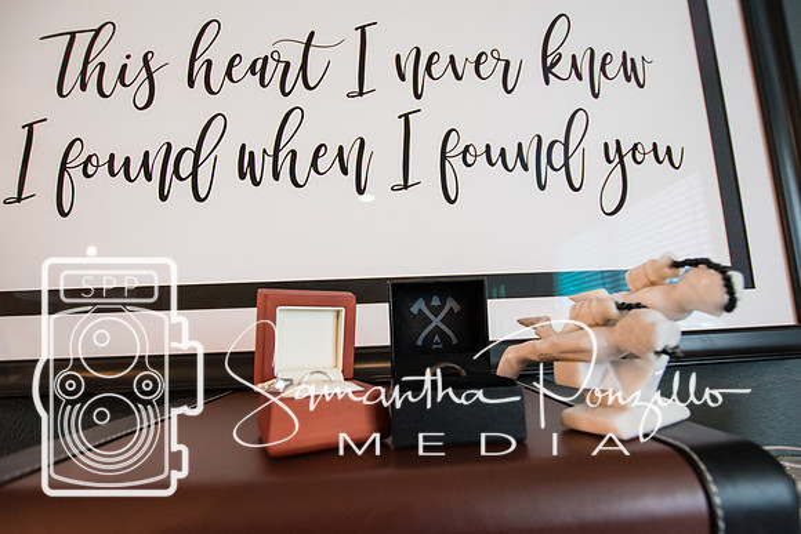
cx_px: 405
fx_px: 357
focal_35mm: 16
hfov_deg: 96.6
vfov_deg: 73.6
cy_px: 285
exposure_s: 1/60
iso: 1100
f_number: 3.5
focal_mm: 10
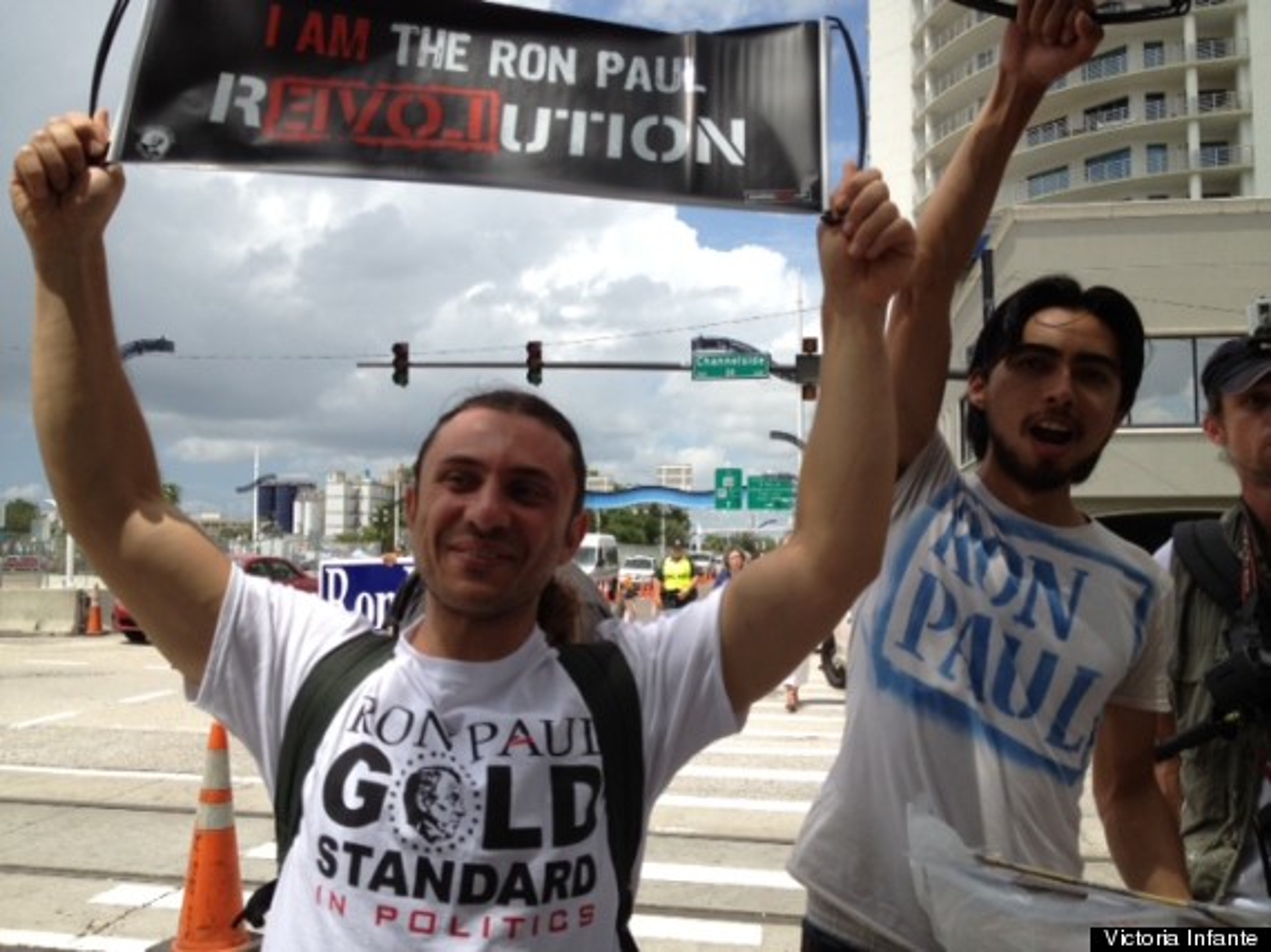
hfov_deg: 52.6
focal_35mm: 35
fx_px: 1285
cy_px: 476
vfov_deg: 40.7
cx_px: 636
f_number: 2.4
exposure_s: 1/2045
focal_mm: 4.28
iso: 64
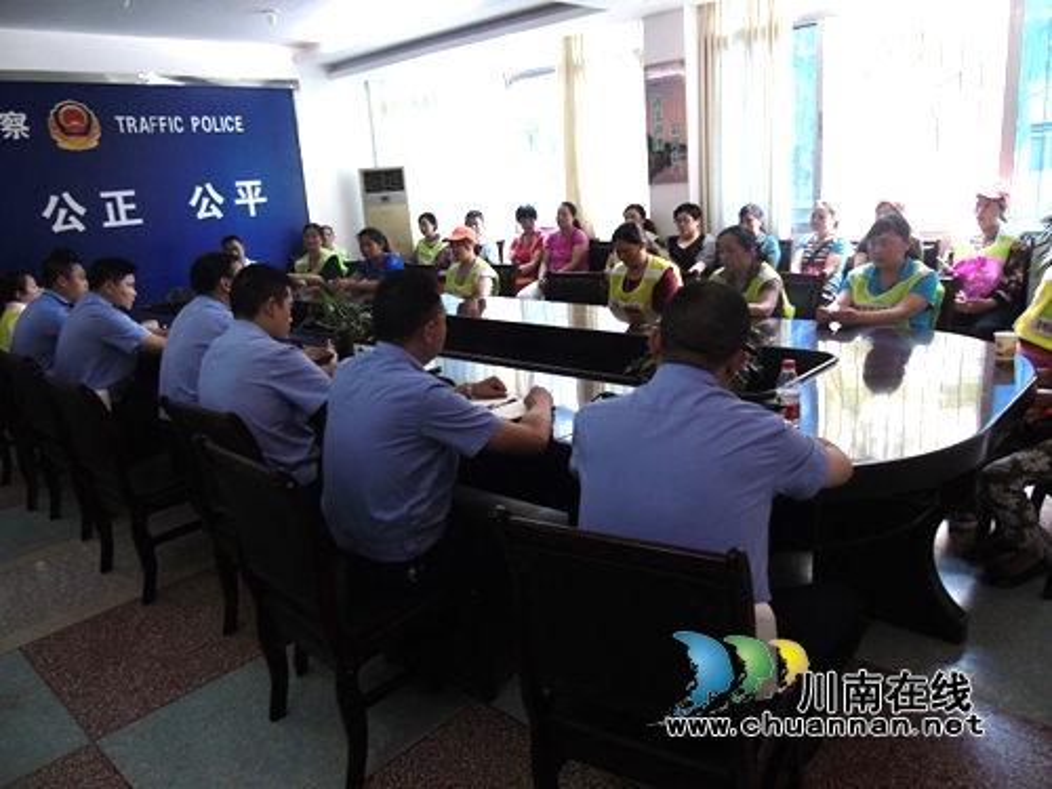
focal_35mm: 25
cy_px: 394
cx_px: 526
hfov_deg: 69.4
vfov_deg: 54.9
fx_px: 760
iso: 160
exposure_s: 1/30
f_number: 3.4
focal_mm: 4.4
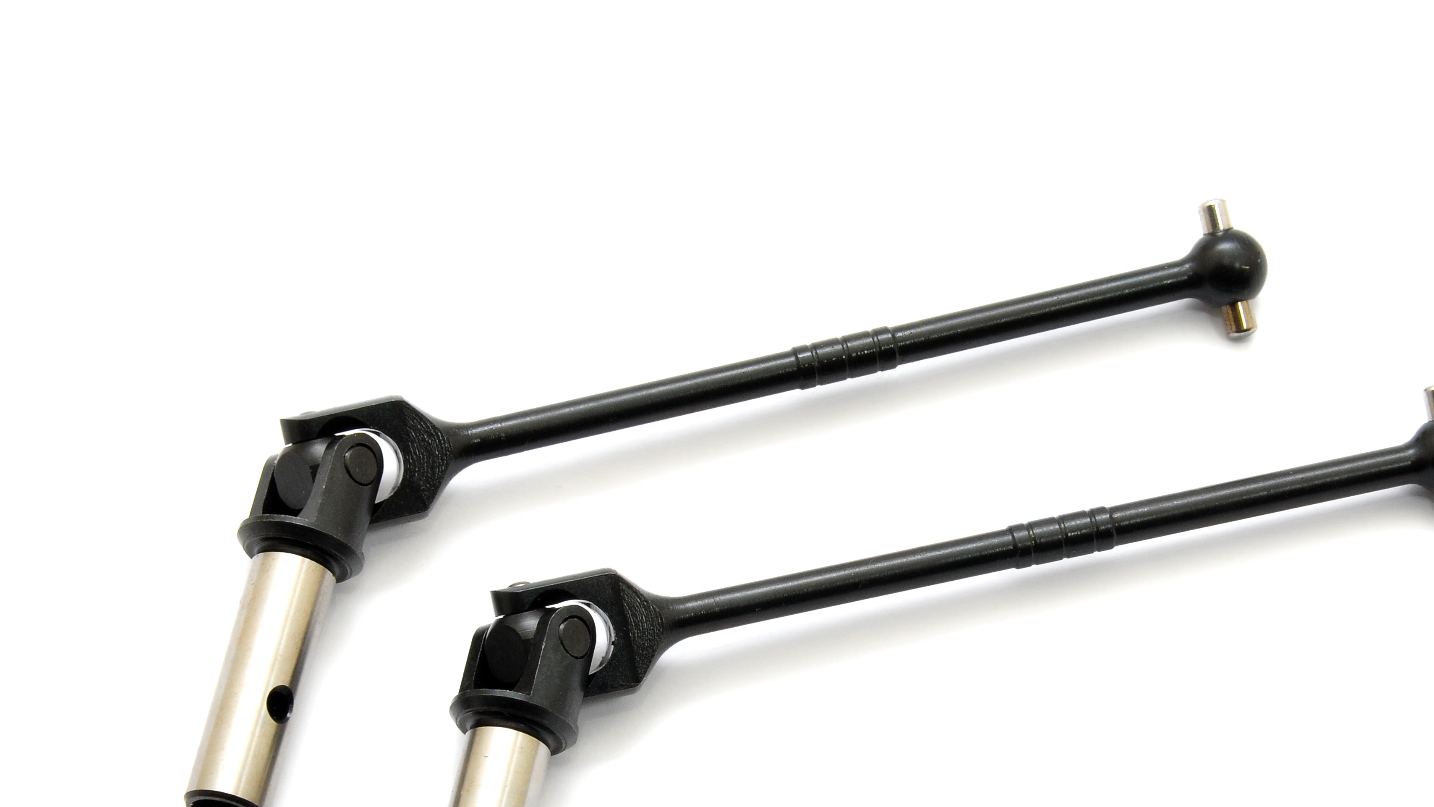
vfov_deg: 6.3
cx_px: 774
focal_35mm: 193
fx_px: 7339
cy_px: 586
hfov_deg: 11.2
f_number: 22
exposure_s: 1/60
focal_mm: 98
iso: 400
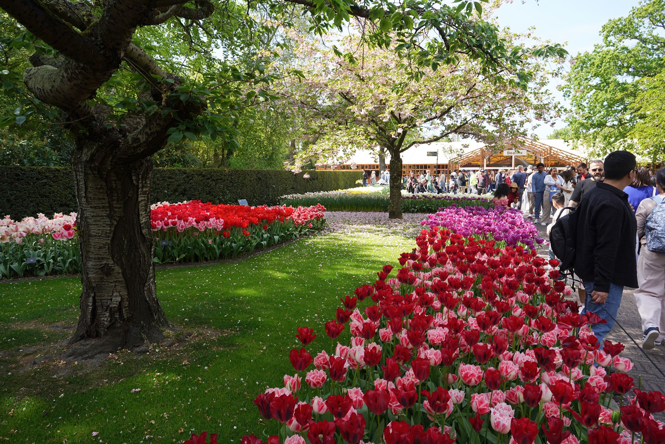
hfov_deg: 73.7
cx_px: 332
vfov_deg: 53.1
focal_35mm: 24
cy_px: 222
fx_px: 443
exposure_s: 1/100
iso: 100
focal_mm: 24
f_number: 7.1
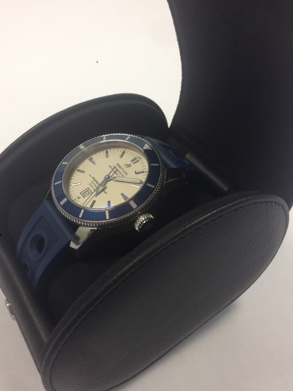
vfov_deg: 49.0
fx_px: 429
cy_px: 198
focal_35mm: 38
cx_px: 147
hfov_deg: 37.7
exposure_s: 1/25
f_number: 2.4
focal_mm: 4.12
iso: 50
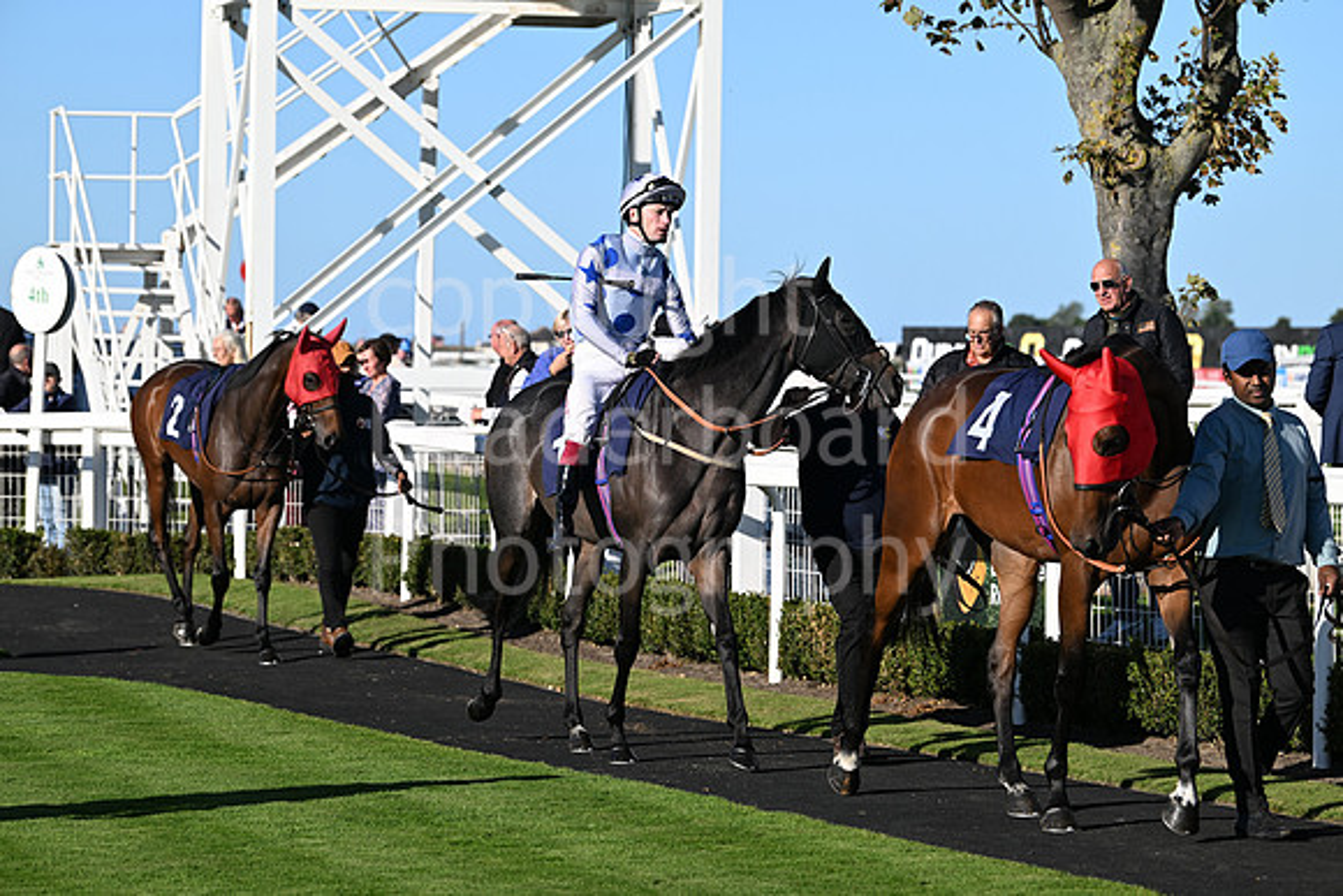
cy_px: 448
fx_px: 5224
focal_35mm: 140
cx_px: 672
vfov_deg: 9.8
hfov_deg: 14.7
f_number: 5.6
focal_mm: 140
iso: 400
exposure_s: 1/2500
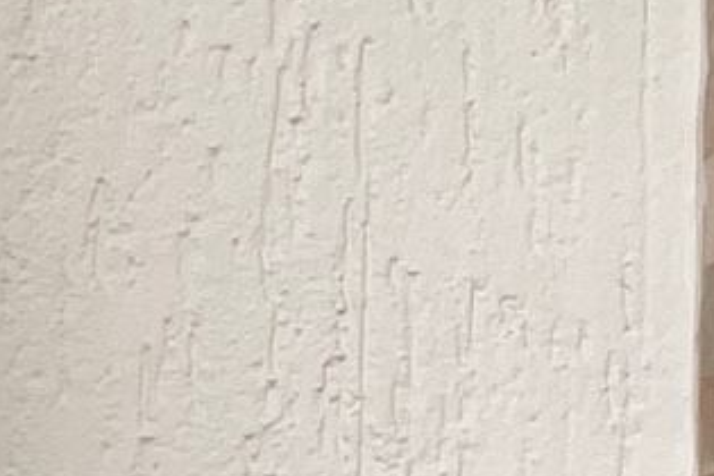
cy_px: 1000
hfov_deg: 9.5
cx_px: -680
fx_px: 4026
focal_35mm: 203
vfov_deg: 6.5
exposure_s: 1/121
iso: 32
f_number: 2.2
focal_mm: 2.71
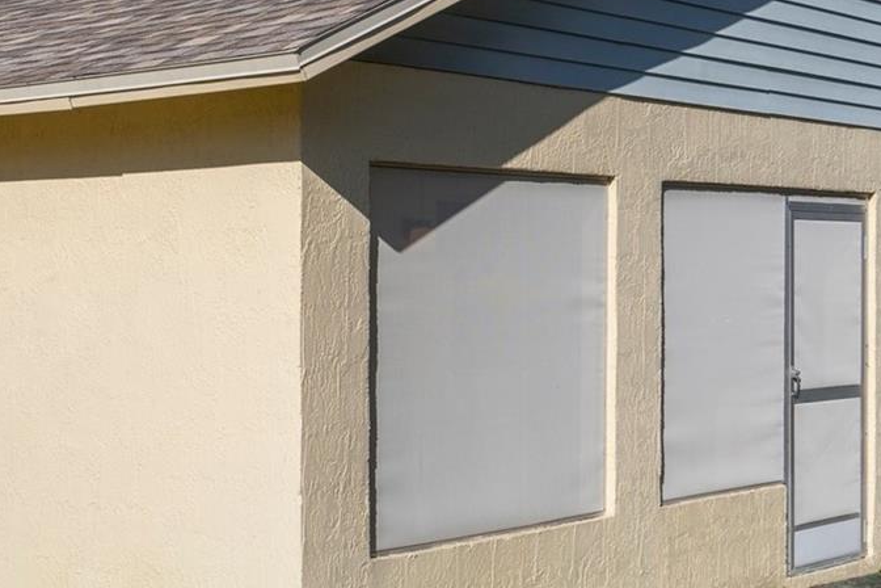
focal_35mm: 69
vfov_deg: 19.7
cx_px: 330
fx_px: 1688
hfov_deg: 29.1
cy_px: 301
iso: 320
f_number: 8
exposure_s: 1/500
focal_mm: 29
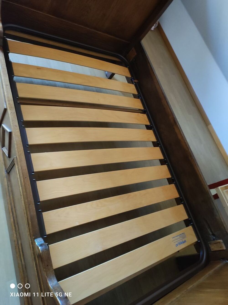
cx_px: 114
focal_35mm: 25
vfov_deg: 69.4
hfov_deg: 54.8
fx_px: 220
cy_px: 152
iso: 1752
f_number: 1.79
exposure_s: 1/25
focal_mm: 4.7
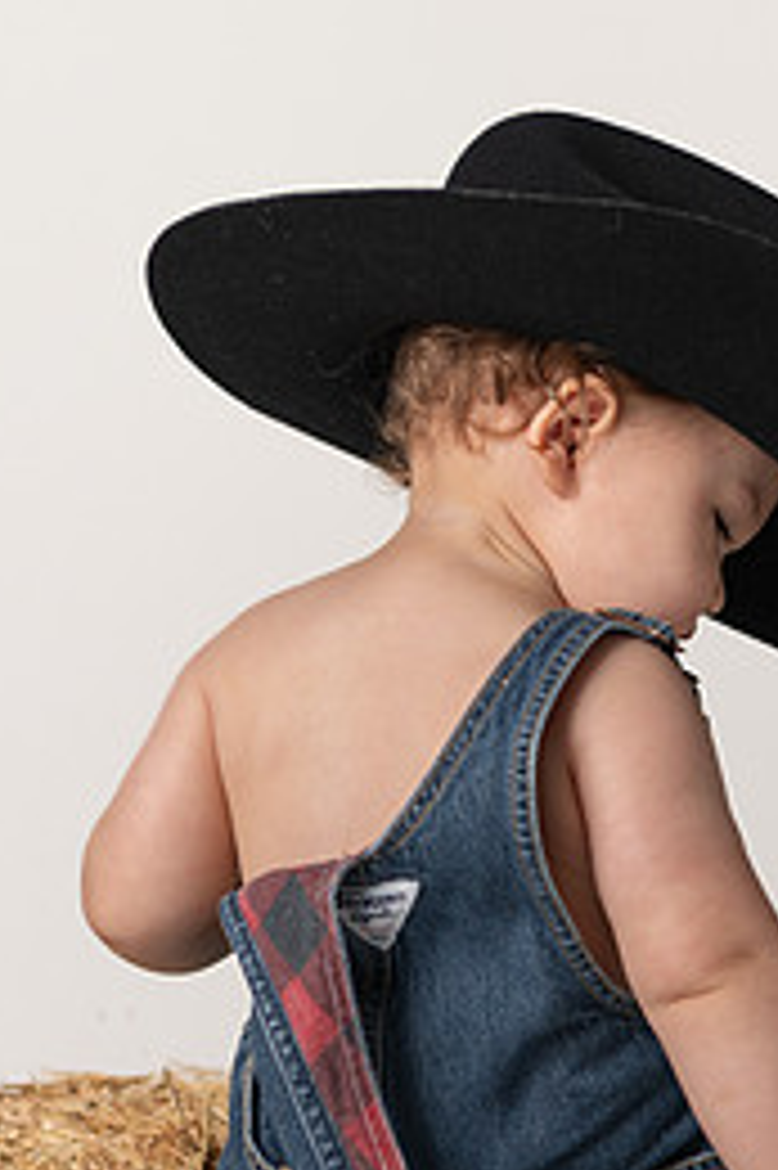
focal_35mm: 131
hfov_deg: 10.4
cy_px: 827
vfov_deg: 15.6
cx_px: 615
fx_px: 4252
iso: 100
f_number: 3.2
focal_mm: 48
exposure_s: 1/200
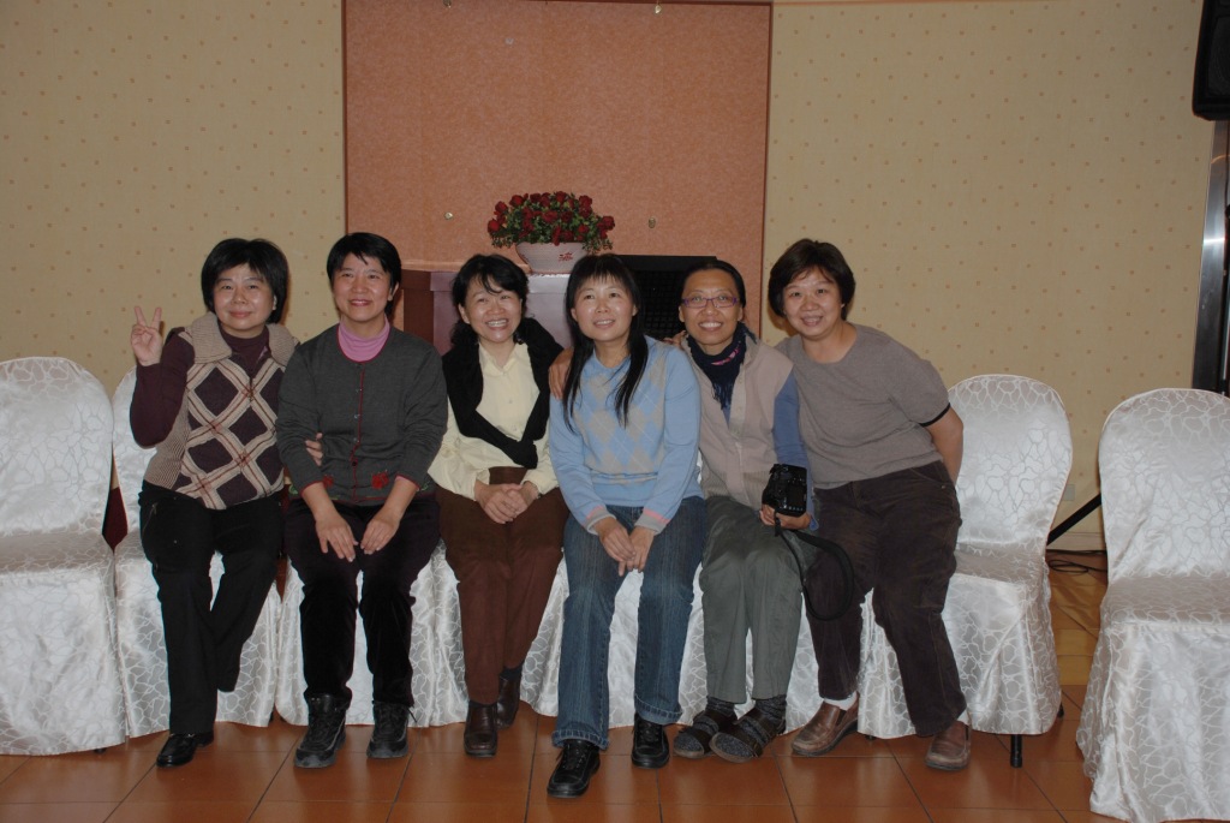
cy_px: 412
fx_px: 1334
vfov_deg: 34.3
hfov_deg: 49.5
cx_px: 615
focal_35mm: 39
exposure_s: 1/60
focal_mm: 26
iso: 100
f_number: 5
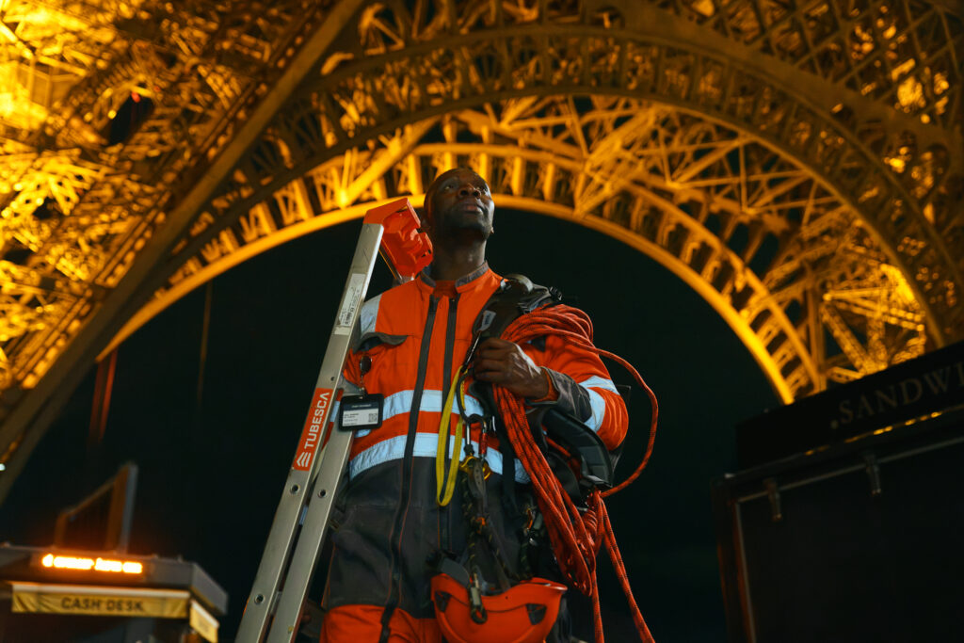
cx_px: 482
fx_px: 1125
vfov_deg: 31.9
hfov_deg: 46.4
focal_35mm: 42
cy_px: 322
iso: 5000
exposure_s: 1/200
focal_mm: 42
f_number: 2.8
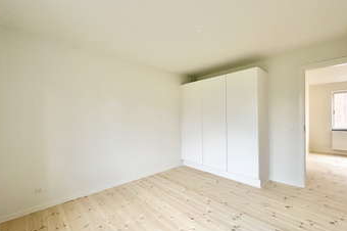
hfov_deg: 96.7
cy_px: 119
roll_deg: +0.1
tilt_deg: +0.1
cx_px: 181
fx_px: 154
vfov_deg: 73.6
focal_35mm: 16
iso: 400
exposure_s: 1/60
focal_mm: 2.22
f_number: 2.2
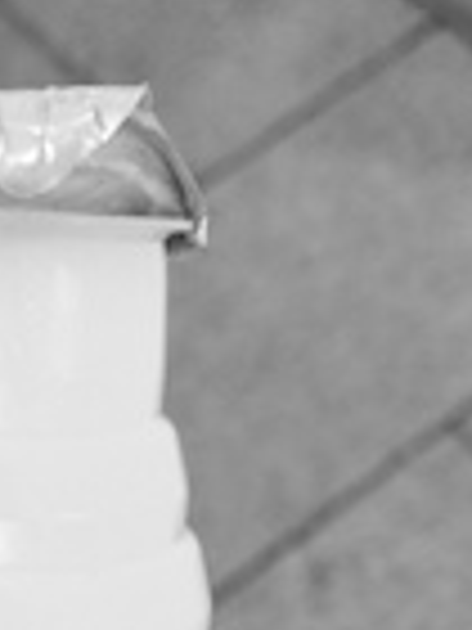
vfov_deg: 21.4
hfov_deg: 16.3
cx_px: -126
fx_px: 1564
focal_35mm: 86
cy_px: 729
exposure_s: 1/193
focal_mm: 4.12
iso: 32
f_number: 2.2
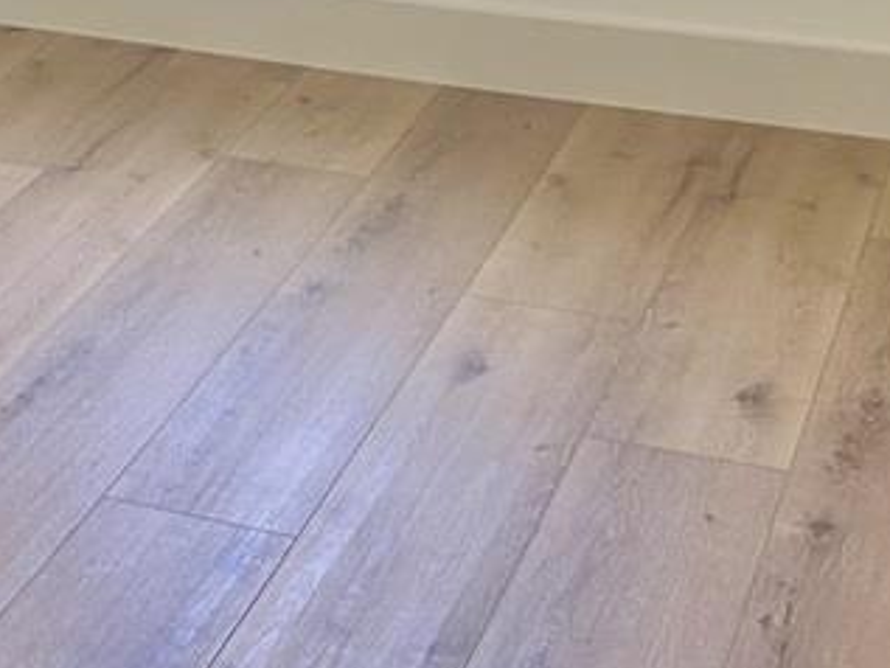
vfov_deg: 13.8
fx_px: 2495
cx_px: -236
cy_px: -477
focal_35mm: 97
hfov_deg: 18.9
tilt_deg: -4.1
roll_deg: +2.7
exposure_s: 1/133
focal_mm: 6.86
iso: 100
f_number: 1.78
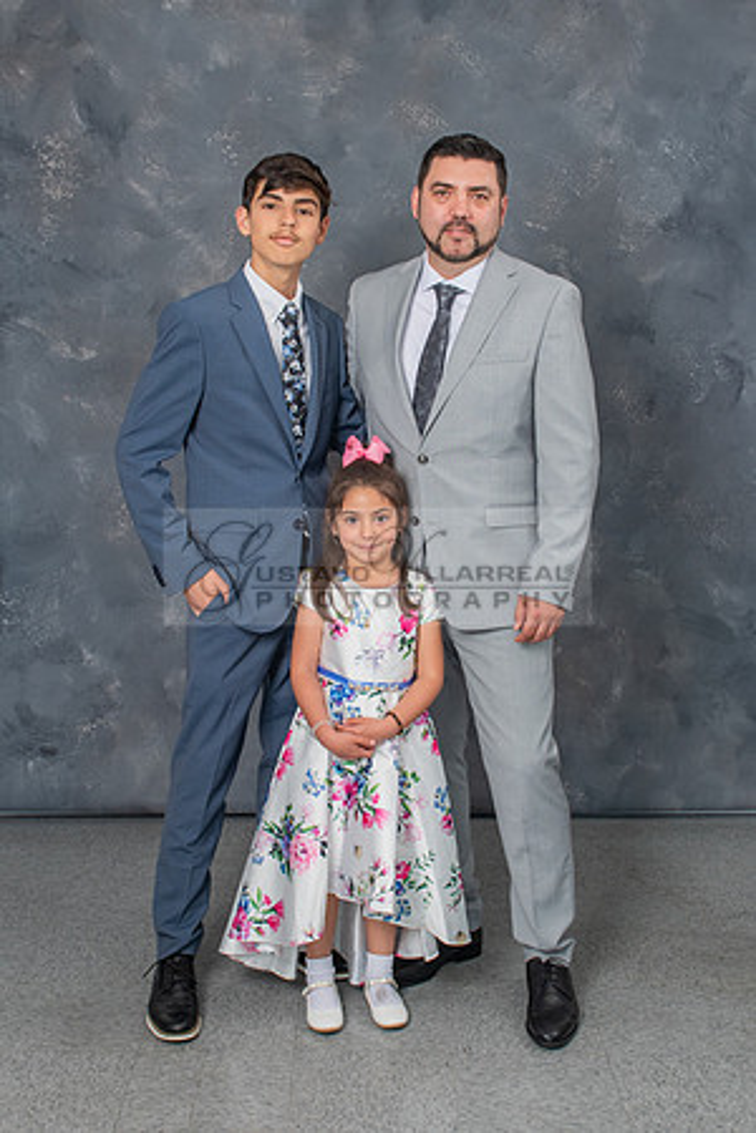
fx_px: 1547
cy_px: 498
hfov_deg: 27.5
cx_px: 387
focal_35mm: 49
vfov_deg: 40.2
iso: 200
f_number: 5.6
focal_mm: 26
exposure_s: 1/160
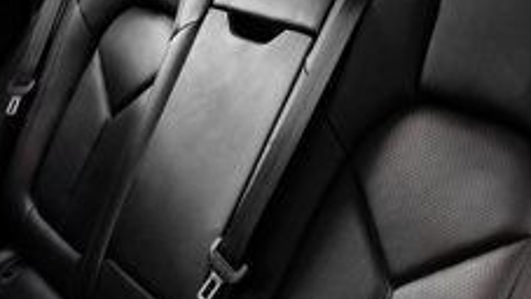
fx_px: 1000
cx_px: 234
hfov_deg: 29.7
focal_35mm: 71
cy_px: 197
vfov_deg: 17.0
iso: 1250
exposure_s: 1/125
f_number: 2.8
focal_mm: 24
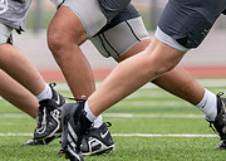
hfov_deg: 2.9
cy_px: -45
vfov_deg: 2.1
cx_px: 99
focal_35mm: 691
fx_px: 4429
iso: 250
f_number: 2.8
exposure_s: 1/2500
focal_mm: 200
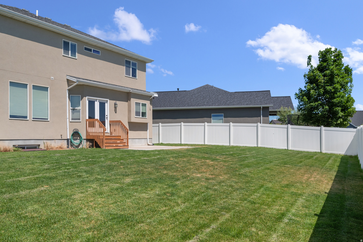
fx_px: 252
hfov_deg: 71.5
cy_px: 121
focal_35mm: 25
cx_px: 182
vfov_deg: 51.3
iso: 800
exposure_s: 1/2500
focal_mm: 25
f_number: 8
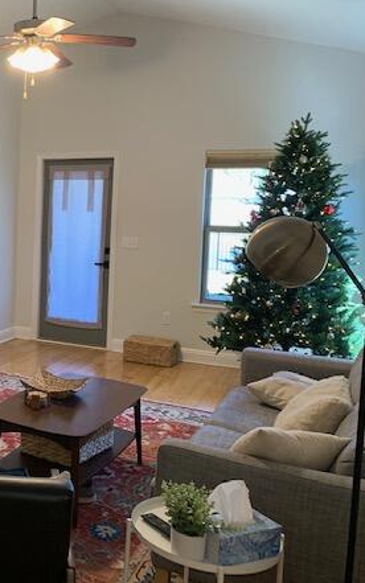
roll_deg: -0.3
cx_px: -41
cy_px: 267
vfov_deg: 49.2
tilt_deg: -4.5
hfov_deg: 28.9
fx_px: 636
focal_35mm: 40
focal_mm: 4.25
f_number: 1.8
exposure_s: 1/60
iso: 100
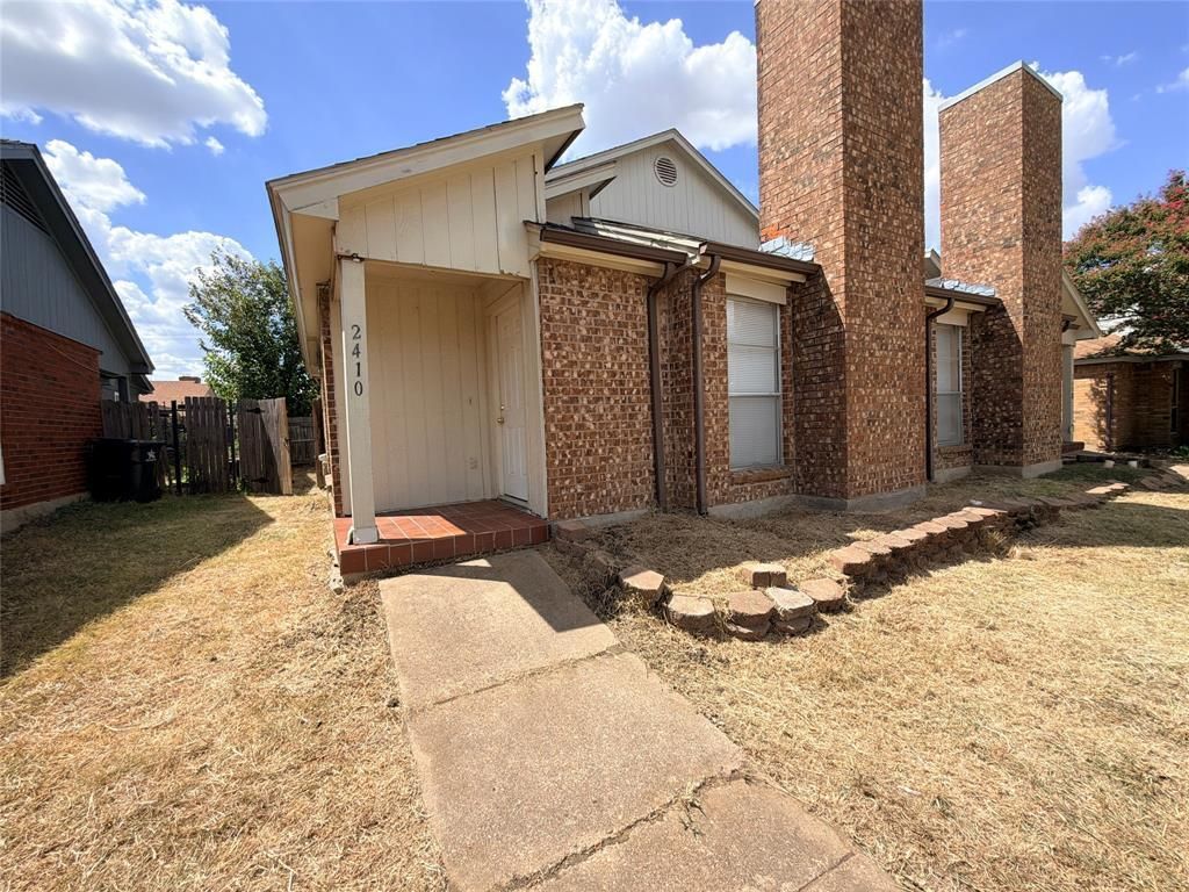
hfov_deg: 102.1
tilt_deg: -2.6
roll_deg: +3.4
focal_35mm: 14
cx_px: 594
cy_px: 446
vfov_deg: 85.7
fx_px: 481
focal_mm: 2.22
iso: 25
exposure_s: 1/770
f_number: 2.2
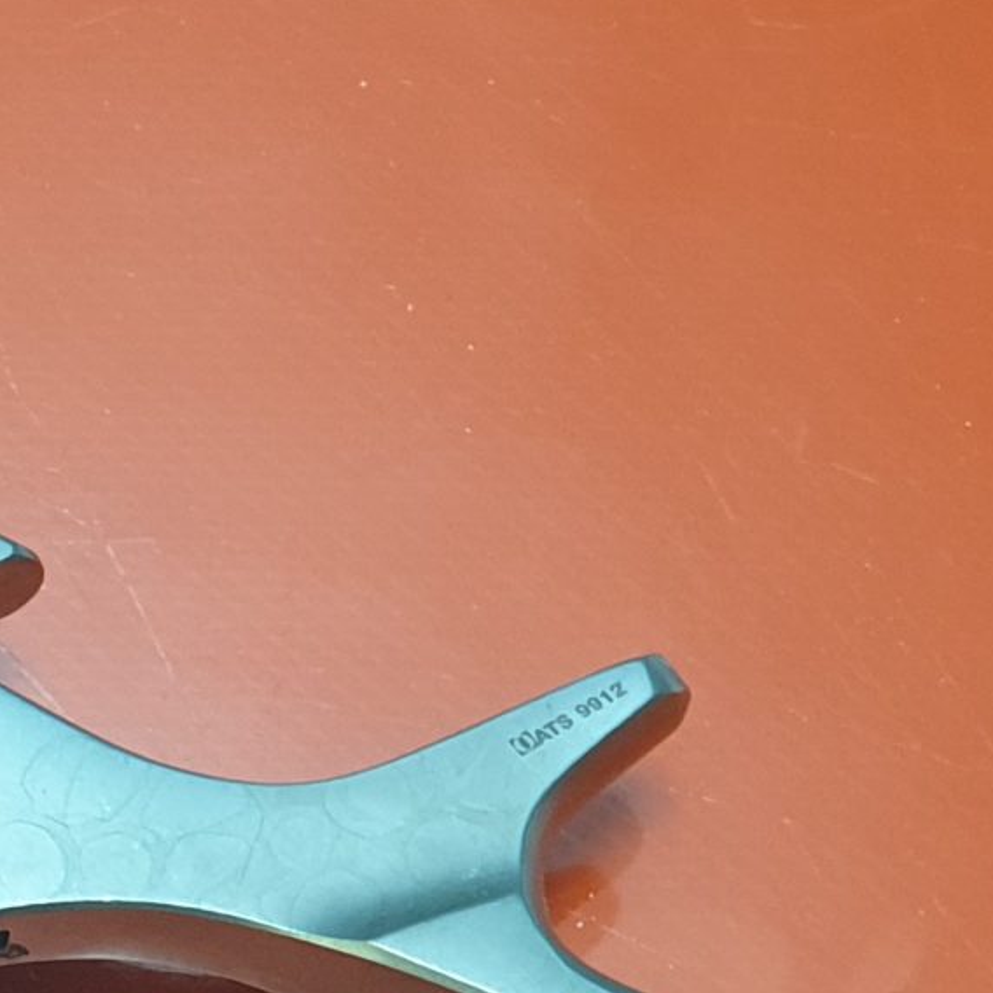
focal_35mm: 207
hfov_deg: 8.2
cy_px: 1386
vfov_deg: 8.3
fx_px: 6718
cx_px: -701
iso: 160
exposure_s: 1/33
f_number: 2.4
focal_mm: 6
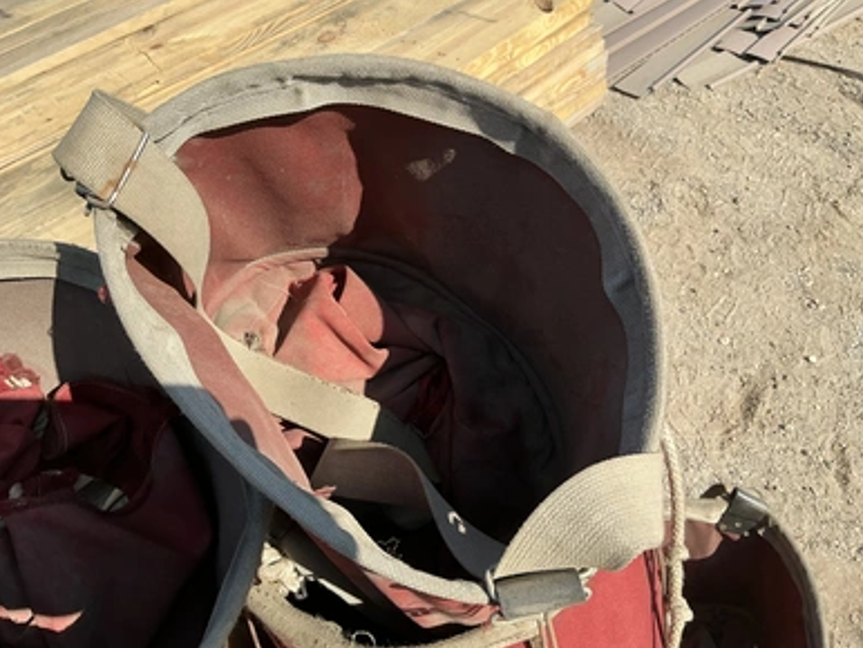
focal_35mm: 29
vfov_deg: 48.3
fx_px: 723
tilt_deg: -46.2
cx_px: 427
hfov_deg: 61.6
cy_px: 322
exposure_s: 1/1055
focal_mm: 3
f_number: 1.8
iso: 25
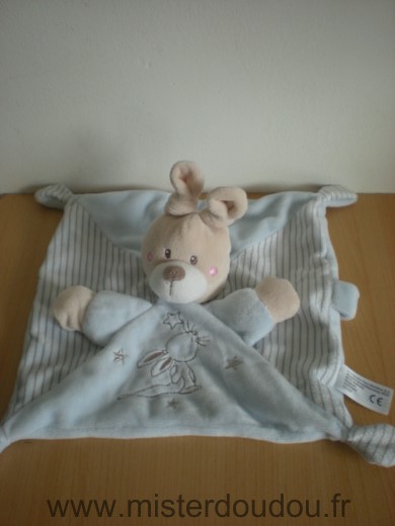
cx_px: 198
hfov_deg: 37.7
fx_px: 578
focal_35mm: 38
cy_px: 263
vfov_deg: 49.0
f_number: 3.1
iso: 174
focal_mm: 6.3
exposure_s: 1/60
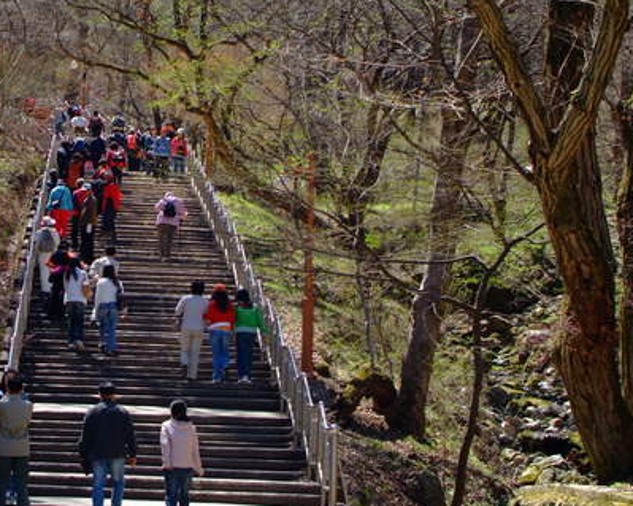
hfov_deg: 17.0
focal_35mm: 112
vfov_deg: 13.8
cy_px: 241
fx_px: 2098
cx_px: 132
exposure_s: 1/125
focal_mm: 45
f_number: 5.6
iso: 100
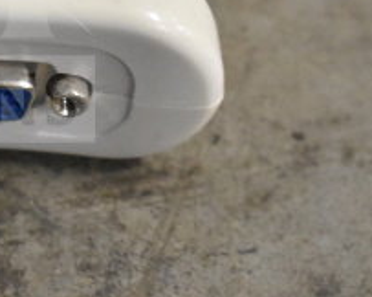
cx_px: -112
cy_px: -3
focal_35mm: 220
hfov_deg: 8.7
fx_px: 2420
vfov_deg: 7.0
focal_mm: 52
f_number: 5.6
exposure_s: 1/80
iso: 5600
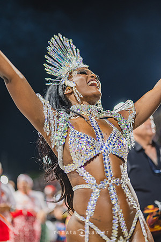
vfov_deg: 39.6
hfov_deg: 27.0
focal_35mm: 50
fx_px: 335
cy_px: 121
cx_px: 80
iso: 1600
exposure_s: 1/1000
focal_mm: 50
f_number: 1.3
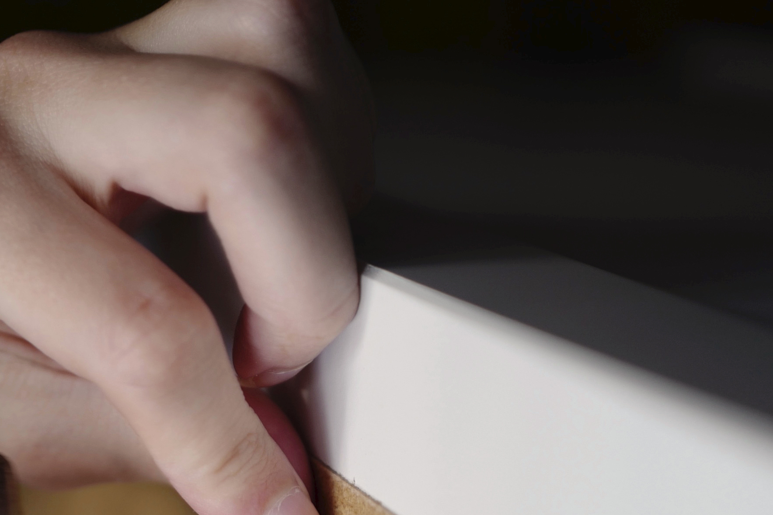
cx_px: 228
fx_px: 2040
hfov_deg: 21.3
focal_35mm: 95
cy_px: 545
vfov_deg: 14.1
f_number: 1.7
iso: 100
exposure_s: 1/80
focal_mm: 28
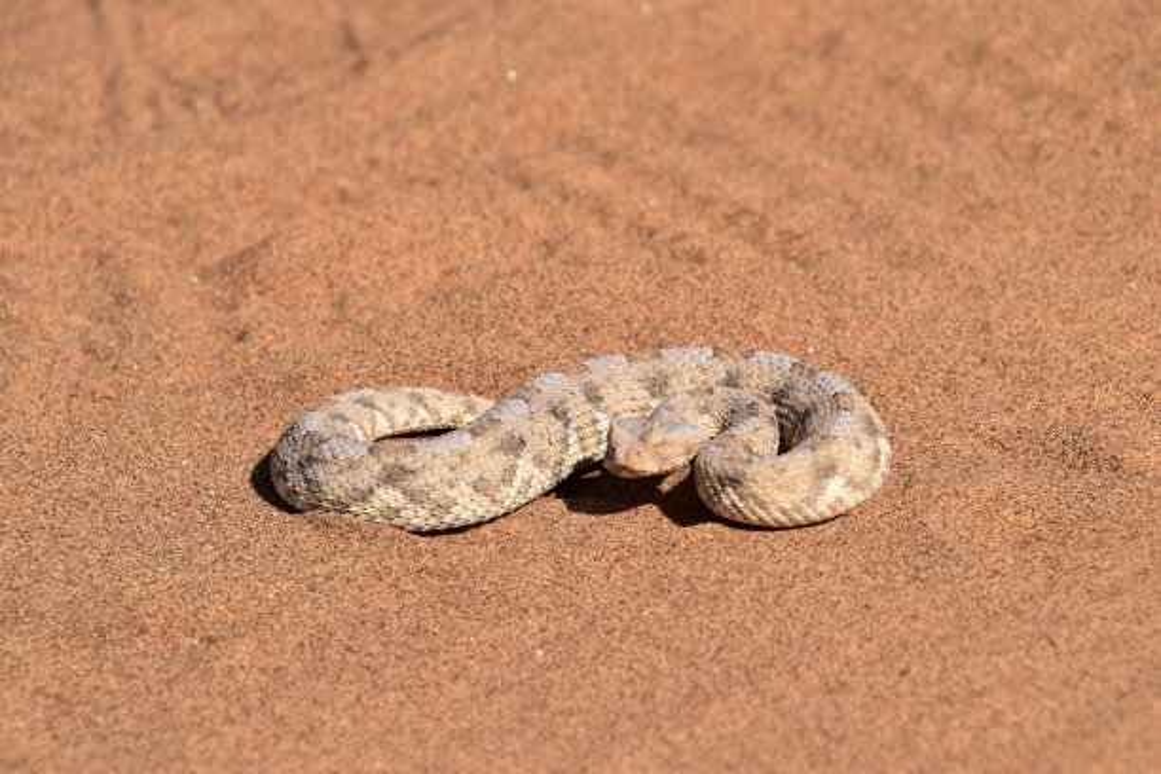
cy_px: 387
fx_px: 19348
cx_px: 580
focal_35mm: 600
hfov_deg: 3.4
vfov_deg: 2.3
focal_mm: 400
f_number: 11
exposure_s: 1/500
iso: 280
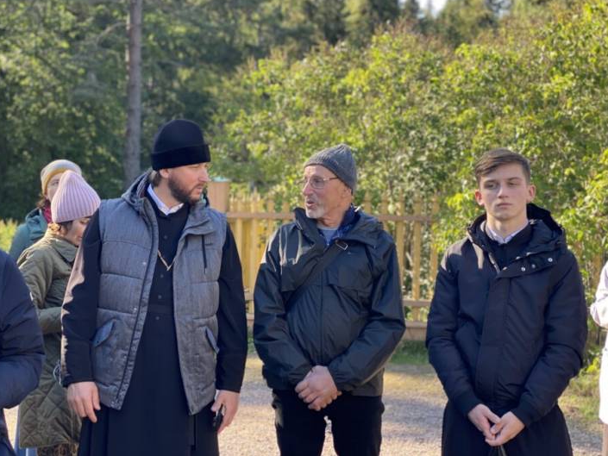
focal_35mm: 59
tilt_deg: +0.2
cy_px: 199
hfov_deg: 32.7
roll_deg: -1.4
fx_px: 1036
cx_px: 310
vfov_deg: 24.8
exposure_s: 1/122
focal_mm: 6
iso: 25
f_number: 2
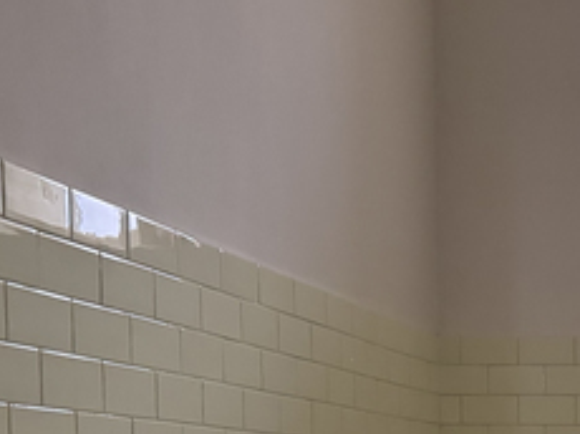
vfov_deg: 17.1
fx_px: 1322
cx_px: 691
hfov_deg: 22.8
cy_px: 625
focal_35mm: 79
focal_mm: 6.76
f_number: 1.78
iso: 1000
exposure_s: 1/40
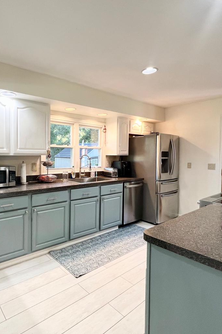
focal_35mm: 19
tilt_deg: -1.9
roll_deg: -0.3
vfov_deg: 86.9
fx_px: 176
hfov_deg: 62.1
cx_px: 65
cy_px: 162
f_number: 1.8
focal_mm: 1.57
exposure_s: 1/60
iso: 160
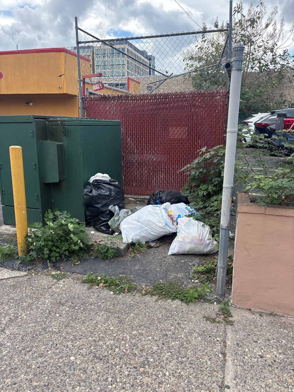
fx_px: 294
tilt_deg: -13.7
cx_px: 147
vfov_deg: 67.3
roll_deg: -0.5
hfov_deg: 53.1
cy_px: 196
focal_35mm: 26
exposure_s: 1/858
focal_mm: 5.96
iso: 50
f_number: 1.6
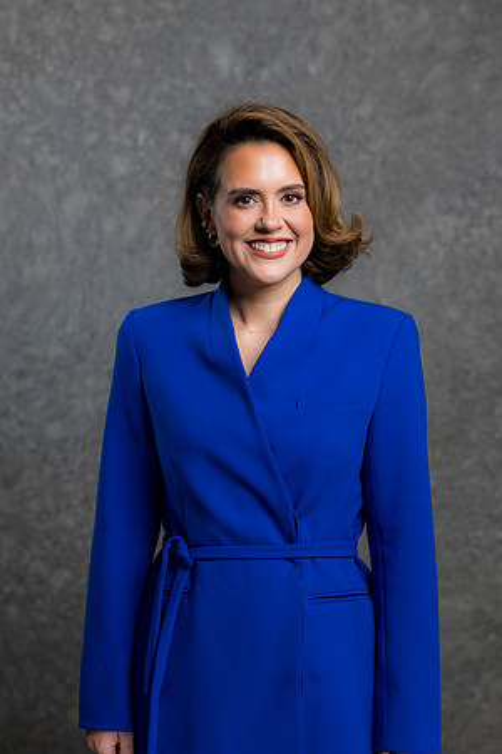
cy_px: 377
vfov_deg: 23.9
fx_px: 1778
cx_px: 251
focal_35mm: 85
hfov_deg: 16.1
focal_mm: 85
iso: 125
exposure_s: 1/200
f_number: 5
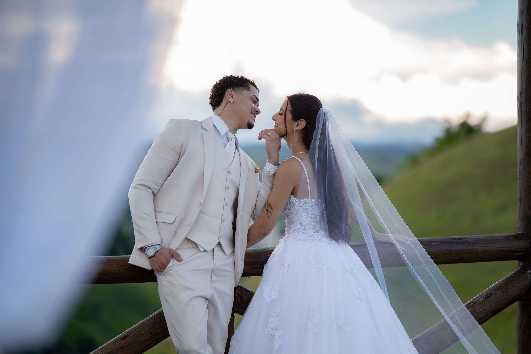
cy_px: 177
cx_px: 266
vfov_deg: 15.8
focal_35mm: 87
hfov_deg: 23.5
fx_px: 1277
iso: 500
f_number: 1.4
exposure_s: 1/3200
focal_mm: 85
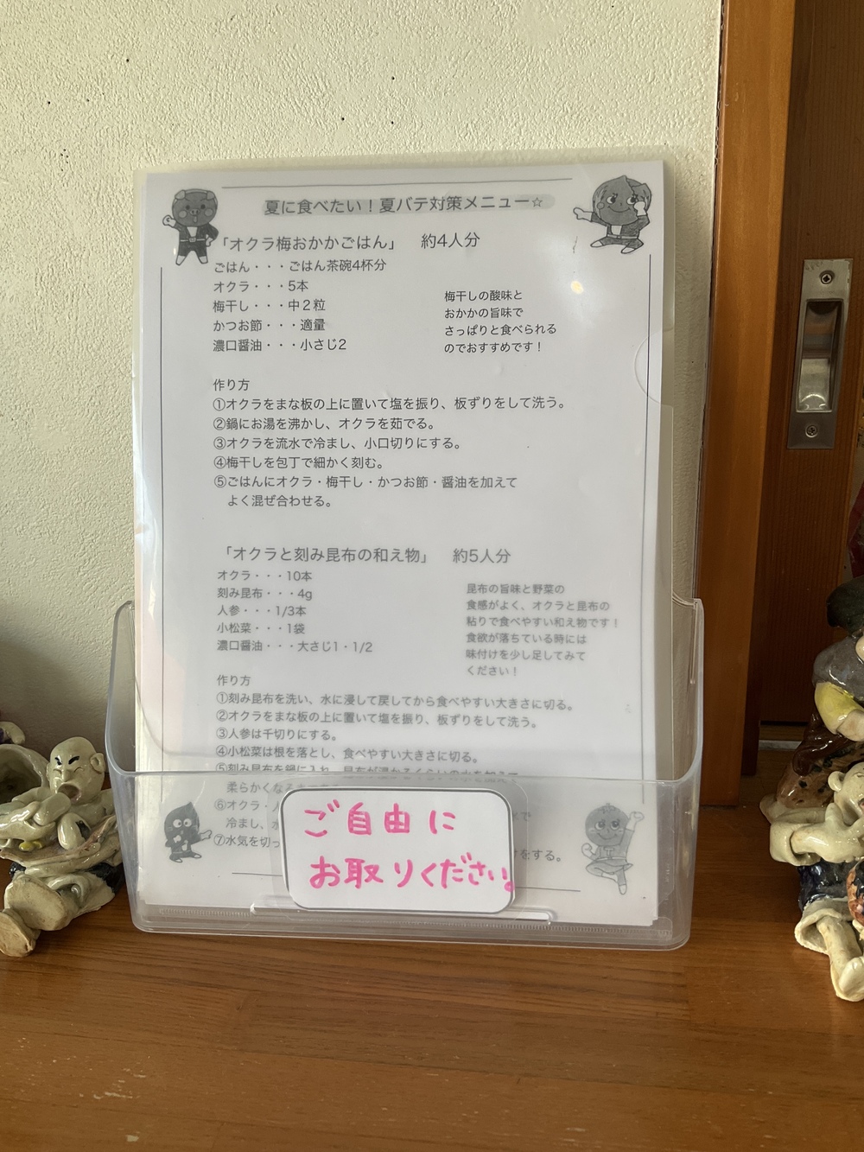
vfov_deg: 61.7
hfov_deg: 48.2
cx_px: 432
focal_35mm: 29
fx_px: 965
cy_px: 576
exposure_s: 1/122
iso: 40
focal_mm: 3
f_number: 1.8
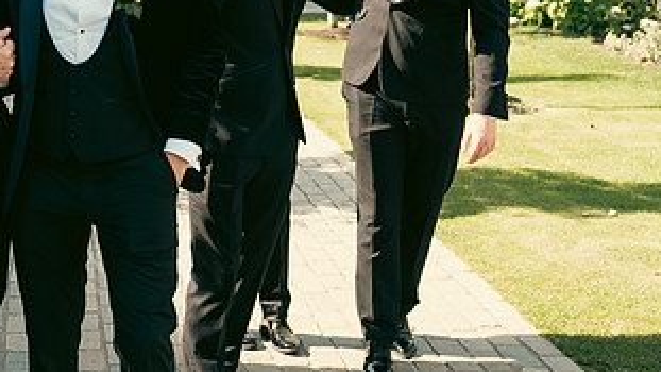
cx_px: 208
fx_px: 1402
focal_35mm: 80
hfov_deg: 26.3
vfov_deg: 15.0
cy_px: 80
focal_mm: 41
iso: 320
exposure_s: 1/400
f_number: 5
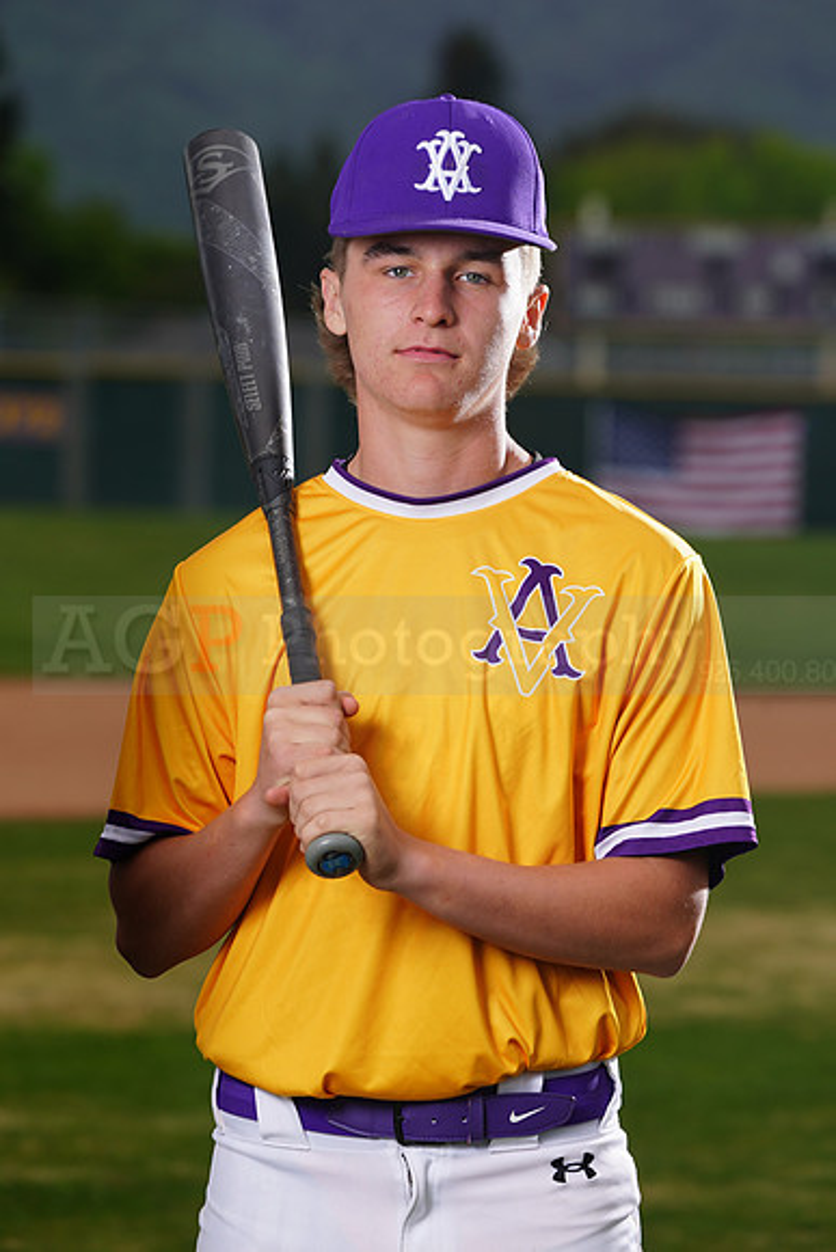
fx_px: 7693
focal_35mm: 221
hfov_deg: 6.2
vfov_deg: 9.3
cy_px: 626
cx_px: 418
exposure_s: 1/250
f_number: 8
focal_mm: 221
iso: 100
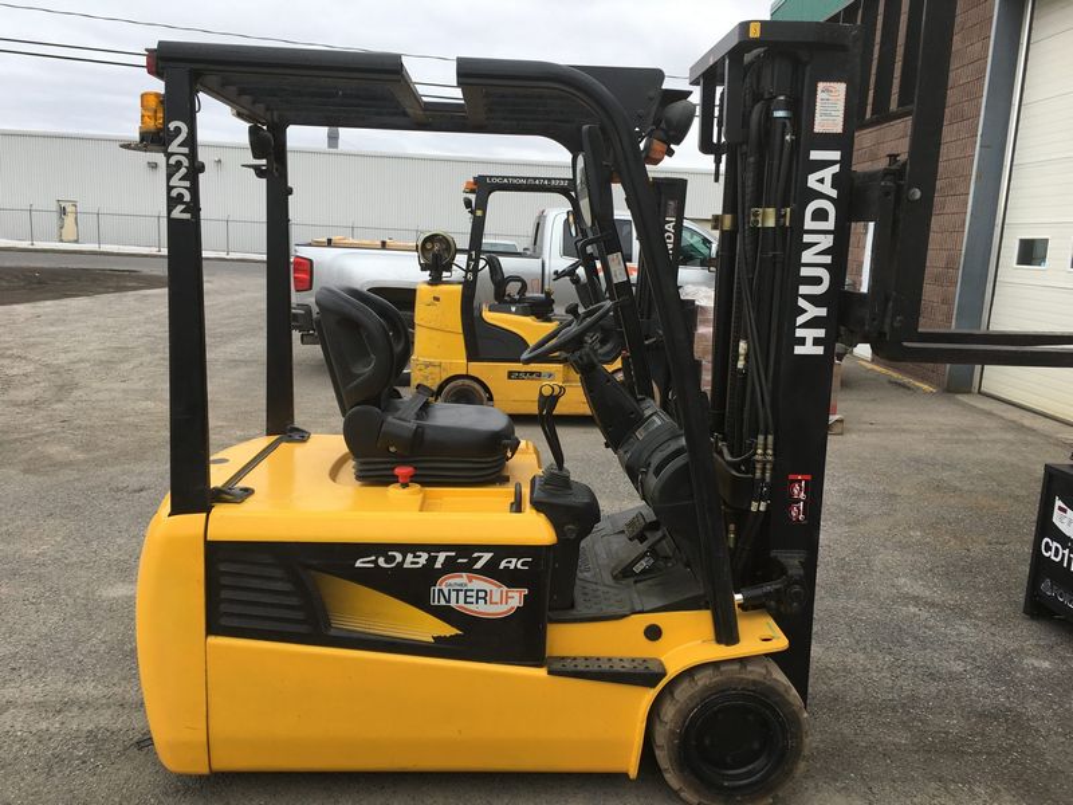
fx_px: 899
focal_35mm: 29
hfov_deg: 61.7
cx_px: 536
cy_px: 402
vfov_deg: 48.2
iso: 25
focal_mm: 4.15
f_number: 2.2
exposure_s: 1/538
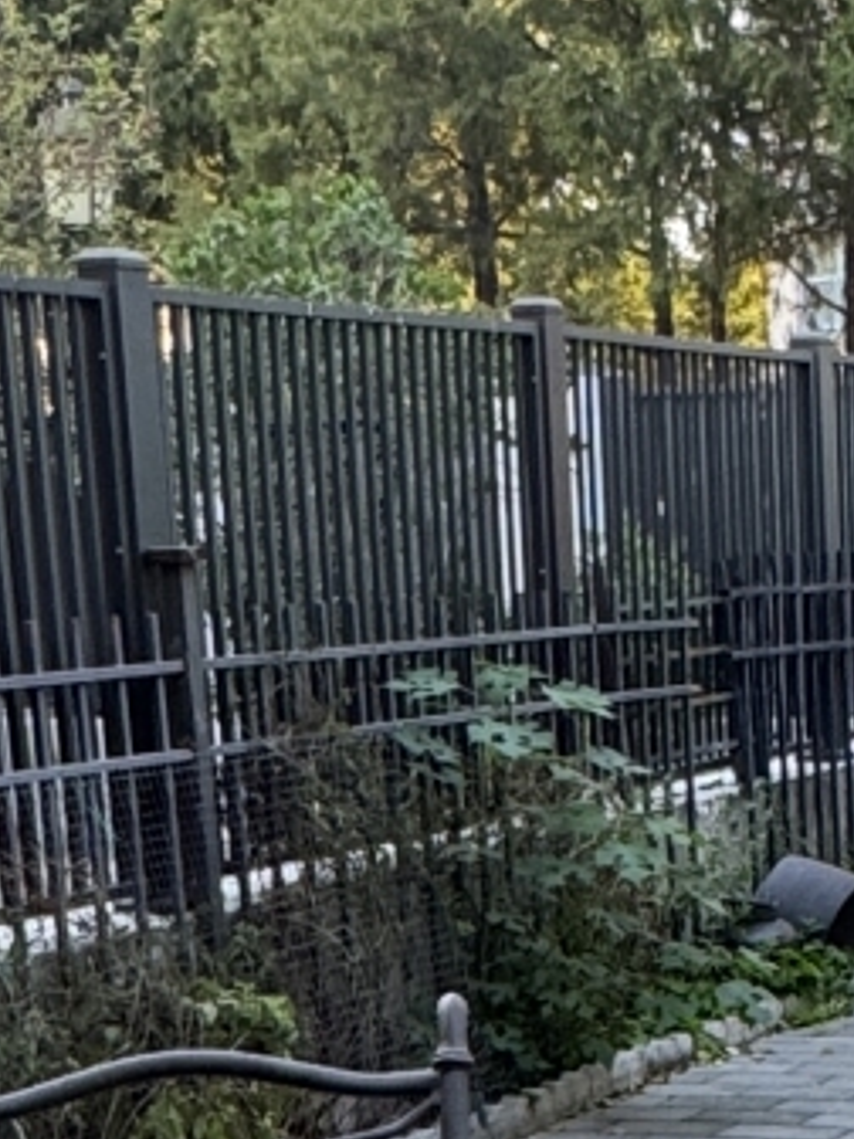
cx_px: 962
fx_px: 2928
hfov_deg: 16.1
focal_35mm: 89
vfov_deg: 20.8
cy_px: 1303
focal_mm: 2.22
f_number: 2.2
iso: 160
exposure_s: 1/99
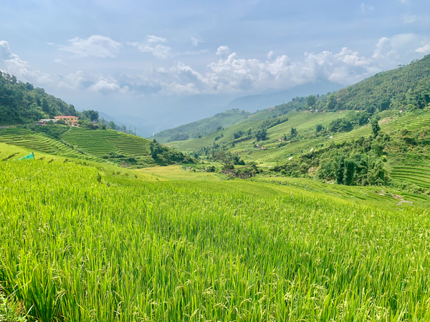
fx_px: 323
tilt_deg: -7.8
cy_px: 161
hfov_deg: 67.3
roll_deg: -1.6
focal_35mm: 26
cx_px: 215
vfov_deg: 53.1
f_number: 1.8
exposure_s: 1/3401
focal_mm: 4.25
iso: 25
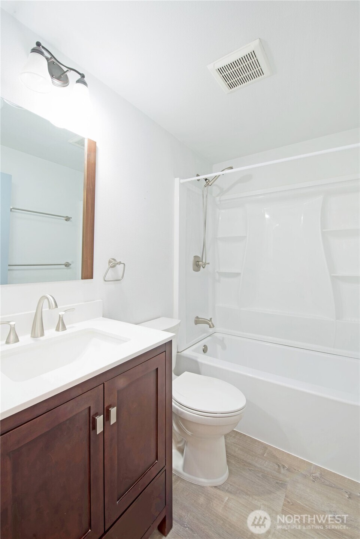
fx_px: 210
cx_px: 180
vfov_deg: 104.2
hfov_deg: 81.3
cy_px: 270
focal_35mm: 14
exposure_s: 1/5
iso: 100
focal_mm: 14
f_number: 14
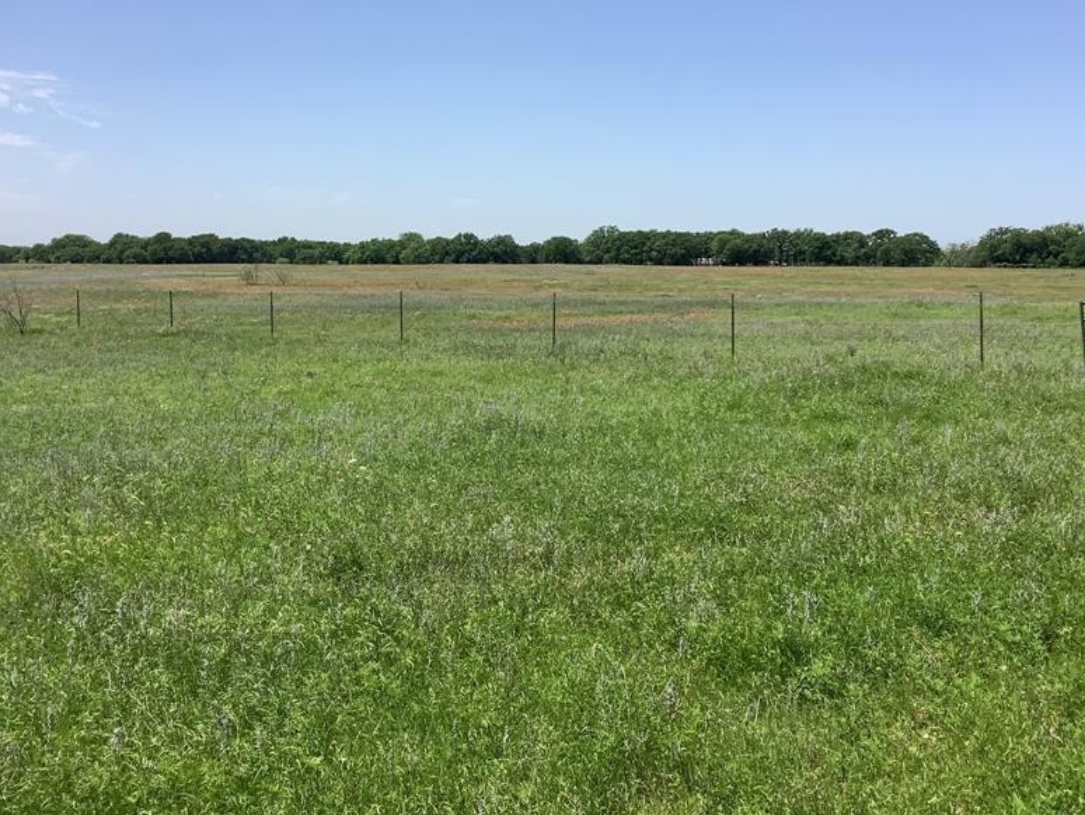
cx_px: 540
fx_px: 1285
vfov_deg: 35.0
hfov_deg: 45.8
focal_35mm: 41
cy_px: 304
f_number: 2.4
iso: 25
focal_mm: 3.3
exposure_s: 1/1481
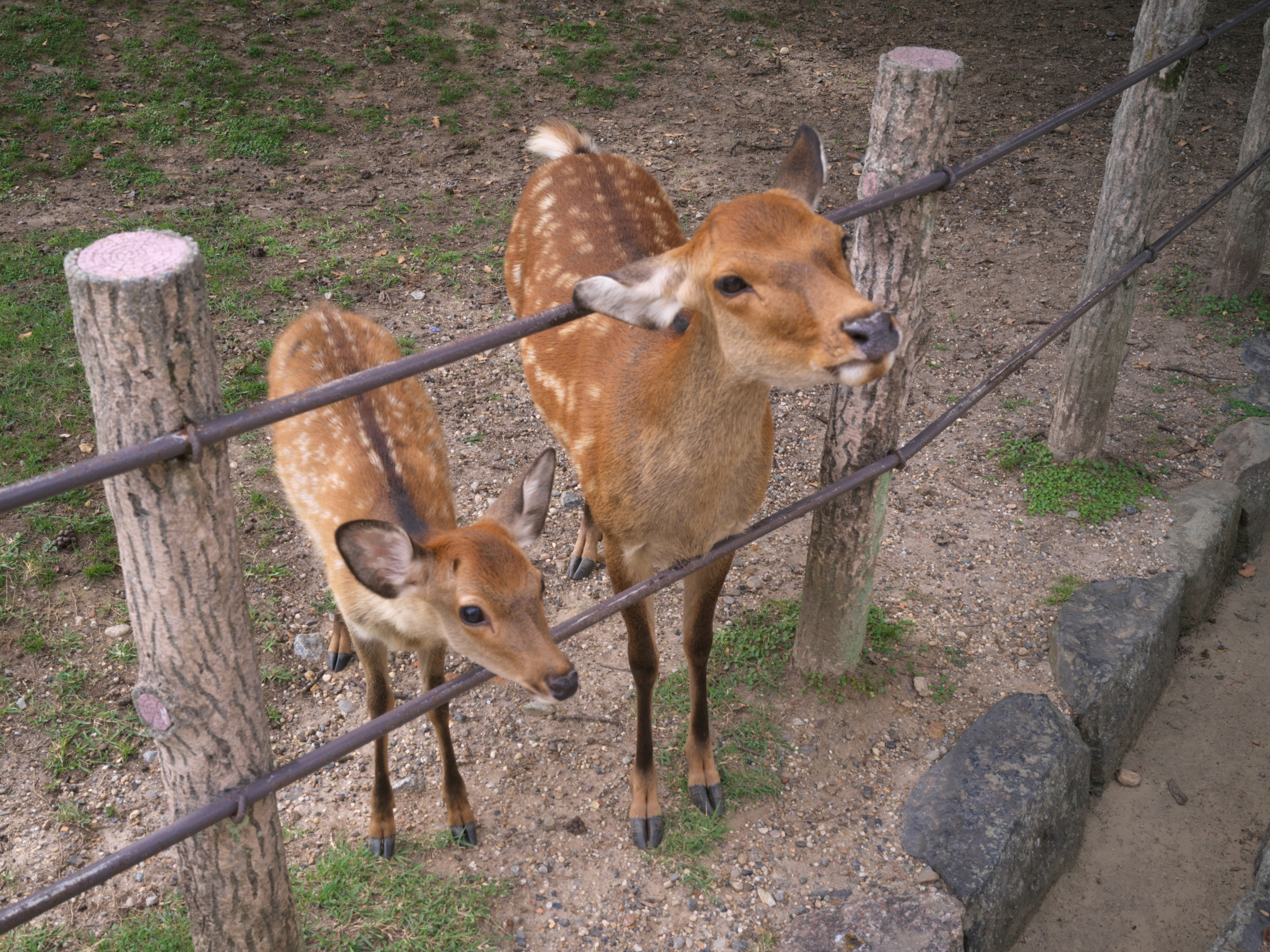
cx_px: 623
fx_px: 1321
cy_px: 483
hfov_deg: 51.4
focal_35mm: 36
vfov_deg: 39.7
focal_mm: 45
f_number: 16
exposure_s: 1/125
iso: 800
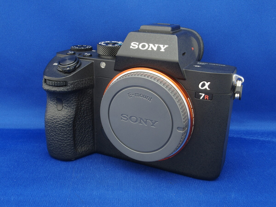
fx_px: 303
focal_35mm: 38
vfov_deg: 37.7
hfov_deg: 49.0
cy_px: 104
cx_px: 138
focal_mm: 8.1
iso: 100
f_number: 8
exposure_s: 2
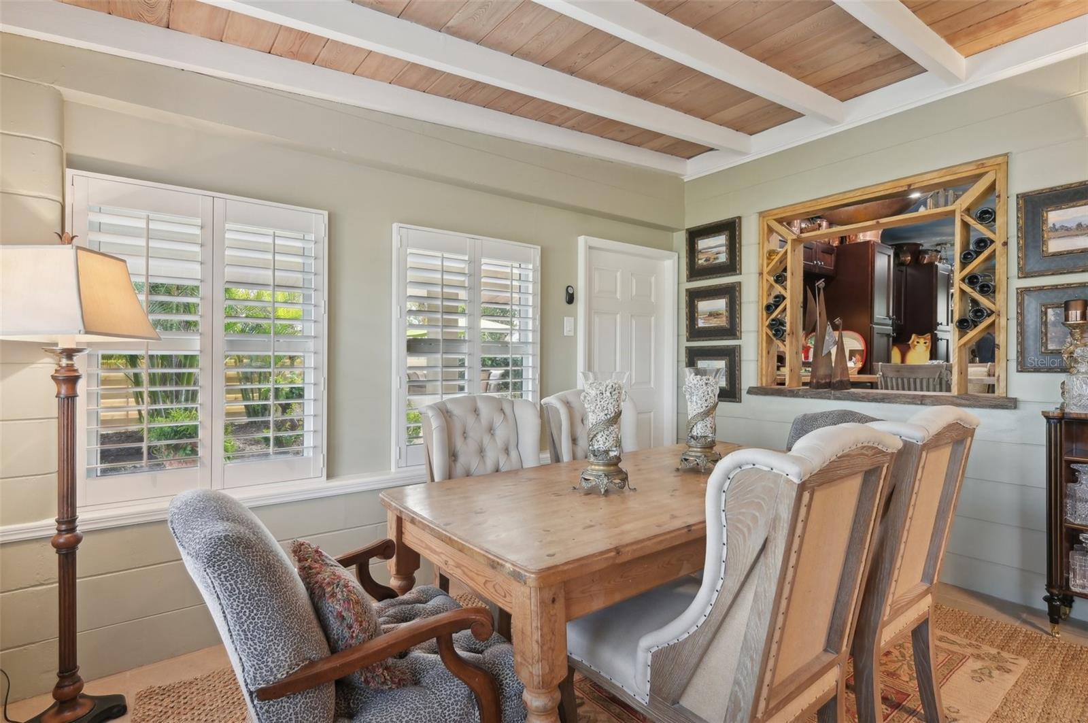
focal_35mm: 18
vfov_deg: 68.8
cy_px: 362
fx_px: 528
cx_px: 544
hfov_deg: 91.7
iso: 400
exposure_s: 1/15
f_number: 8
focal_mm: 17.5
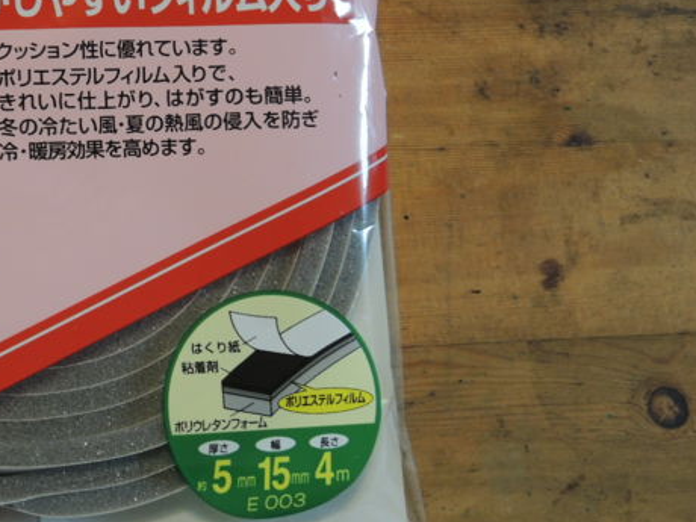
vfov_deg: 16.9
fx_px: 1749
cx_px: 97
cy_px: 168
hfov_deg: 22.1
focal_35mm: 87
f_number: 2.8
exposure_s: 1/30
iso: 400
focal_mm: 11
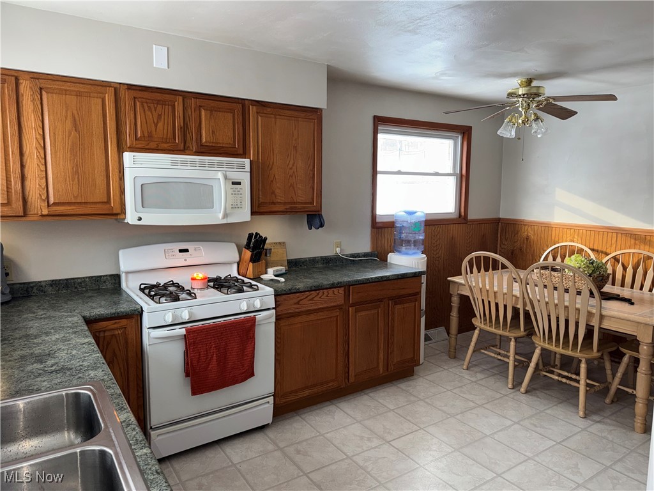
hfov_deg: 71.6
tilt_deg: -7.5
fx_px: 453
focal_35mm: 24
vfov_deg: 56.8
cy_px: 246
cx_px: 327
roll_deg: -0.8
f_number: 1.78
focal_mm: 6.76
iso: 80
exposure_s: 1/35
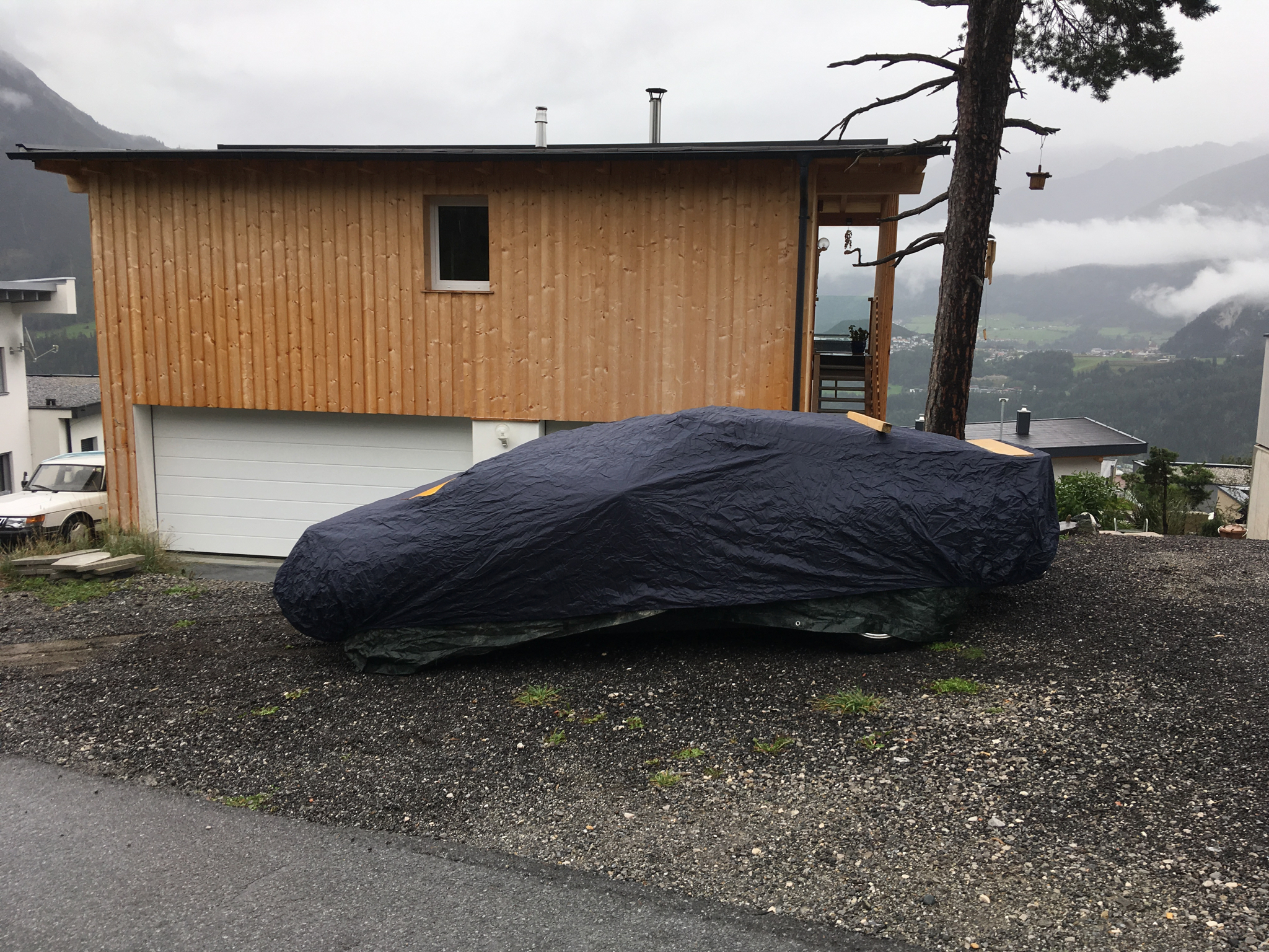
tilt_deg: -9.0
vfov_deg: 48.2
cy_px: 476
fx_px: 1063
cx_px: 634
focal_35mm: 29
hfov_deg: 61.7
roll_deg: -1.4
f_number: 2.2
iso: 25
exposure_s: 1/269
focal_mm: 4.15
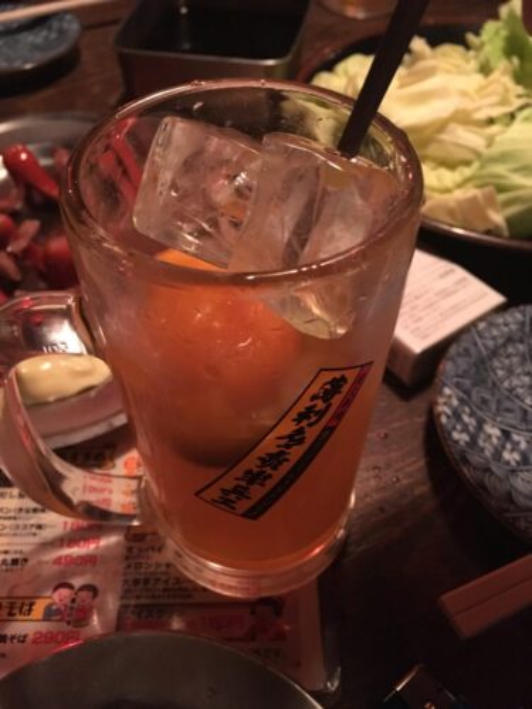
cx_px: 266
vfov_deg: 61.7
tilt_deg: -49.6
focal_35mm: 29
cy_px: 354
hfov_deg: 48.2
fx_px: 594
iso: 400
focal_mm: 4.15
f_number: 2.2
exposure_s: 1/15
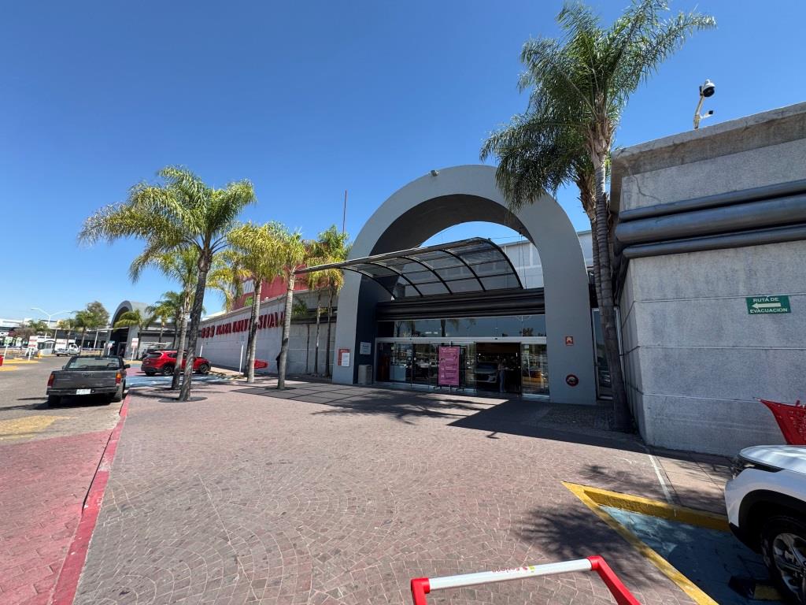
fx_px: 326
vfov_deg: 85.7
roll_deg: -1.4
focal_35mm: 14
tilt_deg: +9.1
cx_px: 403
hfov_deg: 102.1
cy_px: 302
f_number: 2.2
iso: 50
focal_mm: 2.22
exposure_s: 1/771
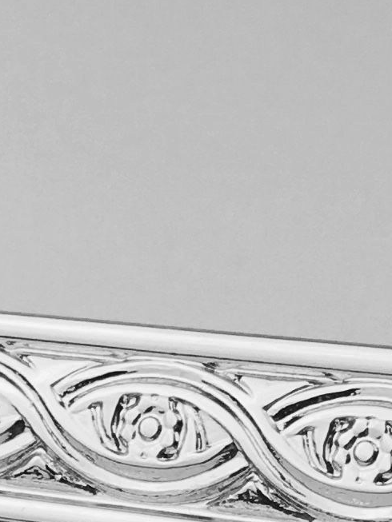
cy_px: 764
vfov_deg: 10.7
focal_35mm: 179
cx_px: -50
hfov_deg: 8.2
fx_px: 2702
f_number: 2.2
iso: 25
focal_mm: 4.15
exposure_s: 1/100
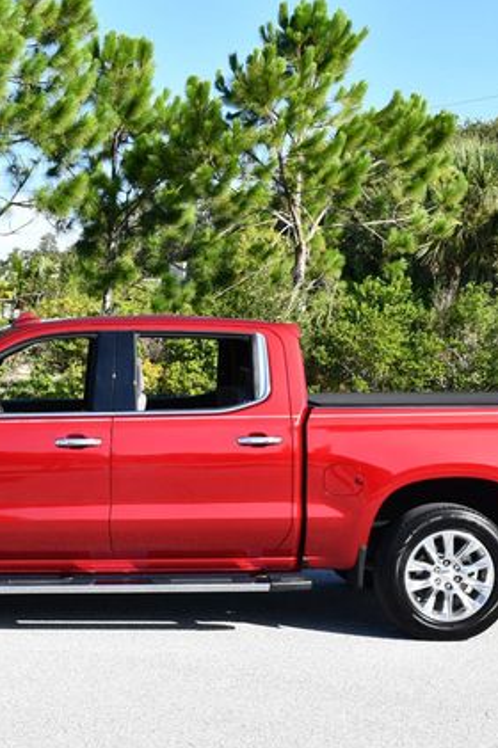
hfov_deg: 20.1
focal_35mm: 67
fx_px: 1392
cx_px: 126
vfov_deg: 30.1
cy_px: 377
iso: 180
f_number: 8
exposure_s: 1/250
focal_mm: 22
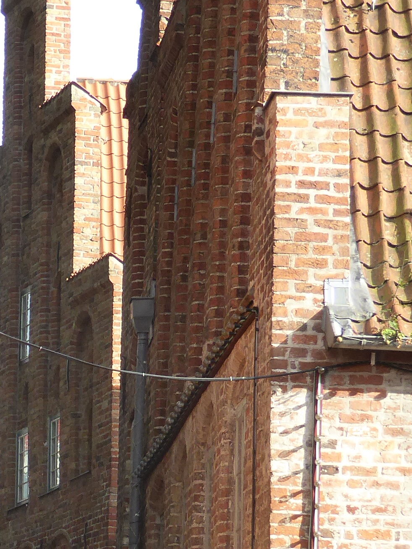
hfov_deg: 7.4
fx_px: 3159
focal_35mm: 199
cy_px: 428
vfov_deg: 9.9
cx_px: 52
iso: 160
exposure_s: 1/160
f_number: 4.4
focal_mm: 11.7
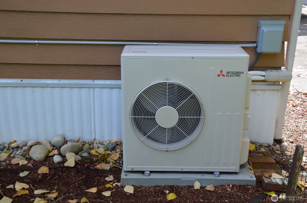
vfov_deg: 29.1
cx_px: 150
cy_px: 103
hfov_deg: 42.8
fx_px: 391
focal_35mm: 46
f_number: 6.3
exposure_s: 1/160
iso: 200
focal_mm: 30
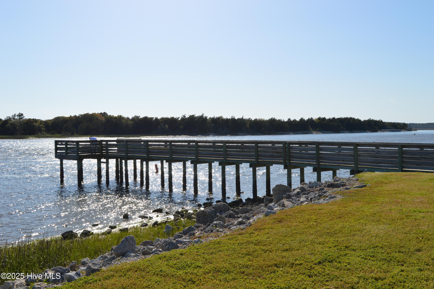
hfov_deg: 51.3
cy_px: 144
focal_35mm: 38
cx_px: 217
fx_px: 452
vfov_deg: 35.4
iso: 100
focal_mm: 25
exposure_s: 1/400
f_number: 10
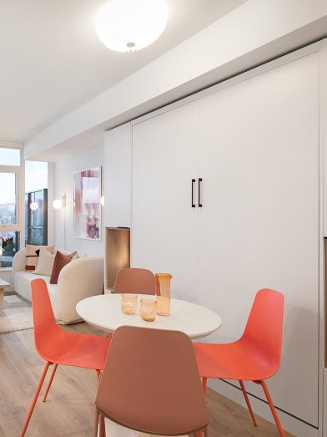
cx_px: 48
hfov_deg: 50.2
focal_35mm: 25
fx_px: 315
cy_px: 216
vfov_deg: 69.4
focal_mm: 17
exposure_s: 1/2
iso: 500
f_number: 20
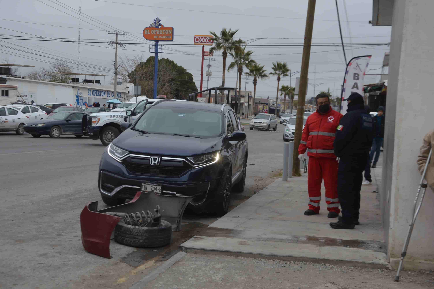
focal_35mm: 51
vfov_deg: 26.4
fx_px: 614
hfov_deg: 38.9
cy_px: 144
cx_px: 217
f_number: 6.3
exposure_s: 1/160
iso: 100
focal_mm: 34
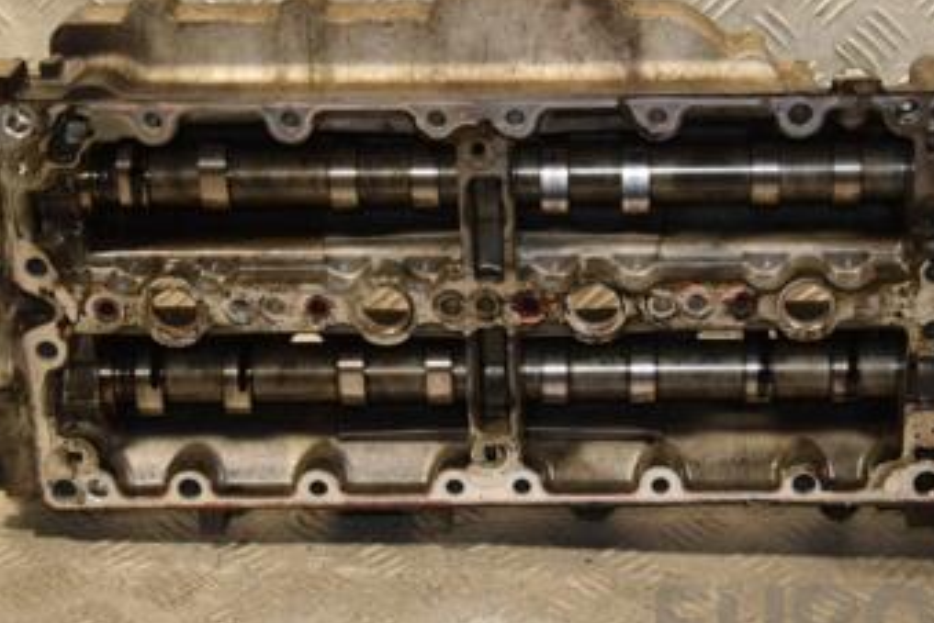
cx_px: 603
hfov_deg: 23.8
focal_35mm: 85
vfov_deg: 16.1
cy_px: 259
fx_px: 2205
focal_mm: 32
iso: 800
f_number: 5
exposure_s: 1/125
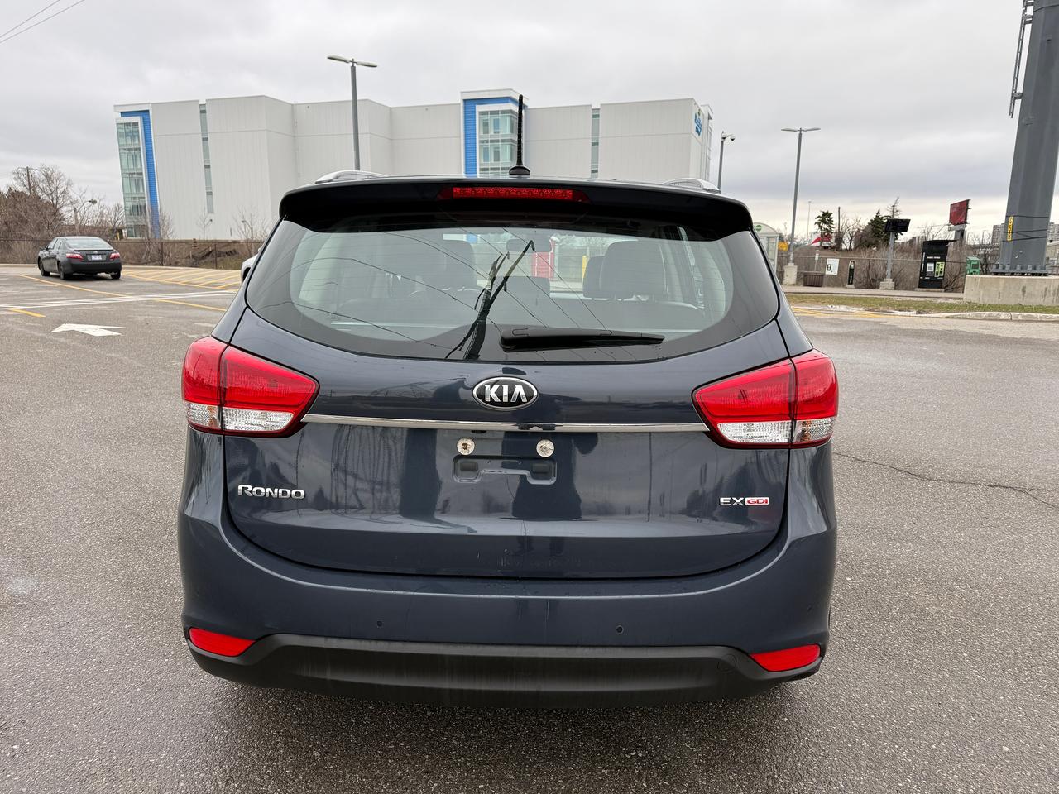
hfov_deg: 71.6
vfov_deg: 56.8
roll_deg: -0.6
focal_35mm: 24
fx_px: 734
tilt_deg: -10.1
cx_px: 530
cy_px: 397
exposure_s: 1/459
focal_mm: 6.76
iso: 80
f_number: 1.78
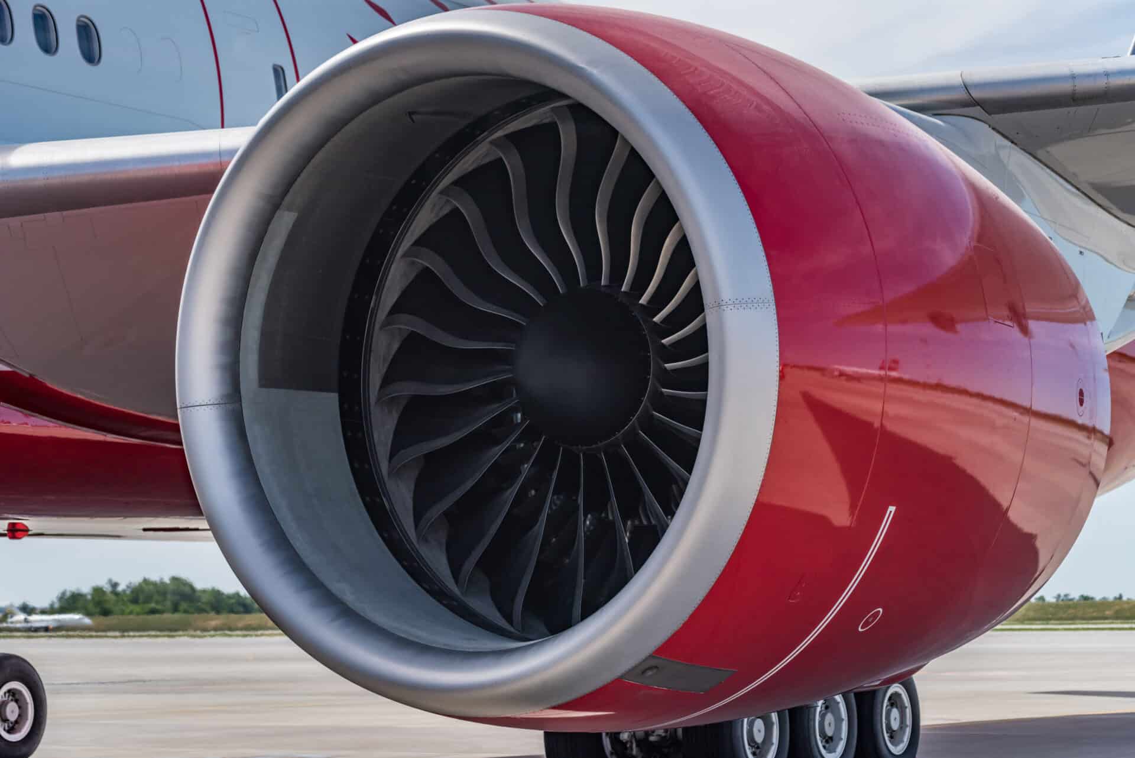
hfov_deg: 22.6
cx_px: 568
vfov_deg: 15.2
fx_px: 2839
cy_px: 379
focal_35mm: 90
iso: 400
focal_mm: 90
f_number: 6.3
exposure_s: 1/3200
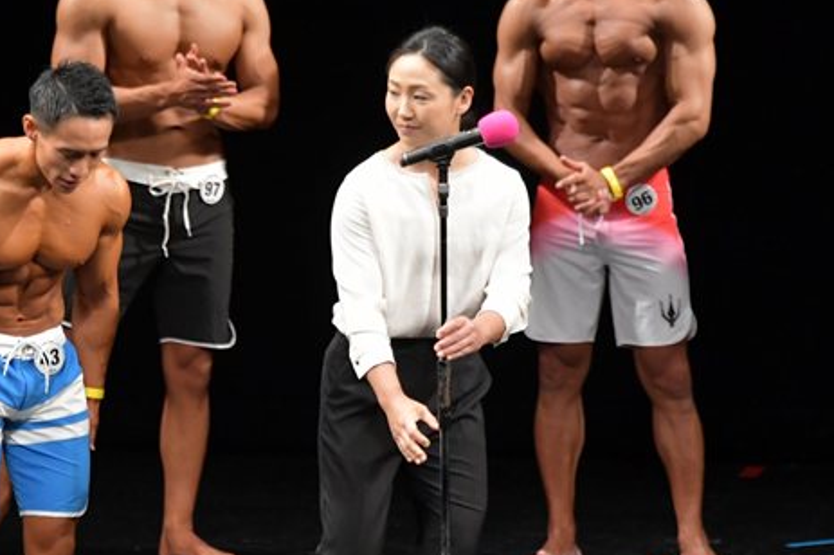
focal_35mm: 477
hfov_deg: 4.3
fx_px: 11042
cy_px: 369
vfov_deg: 2.9
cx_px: 192
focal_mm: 190
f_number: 5.6
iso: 3200
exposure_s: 1/400
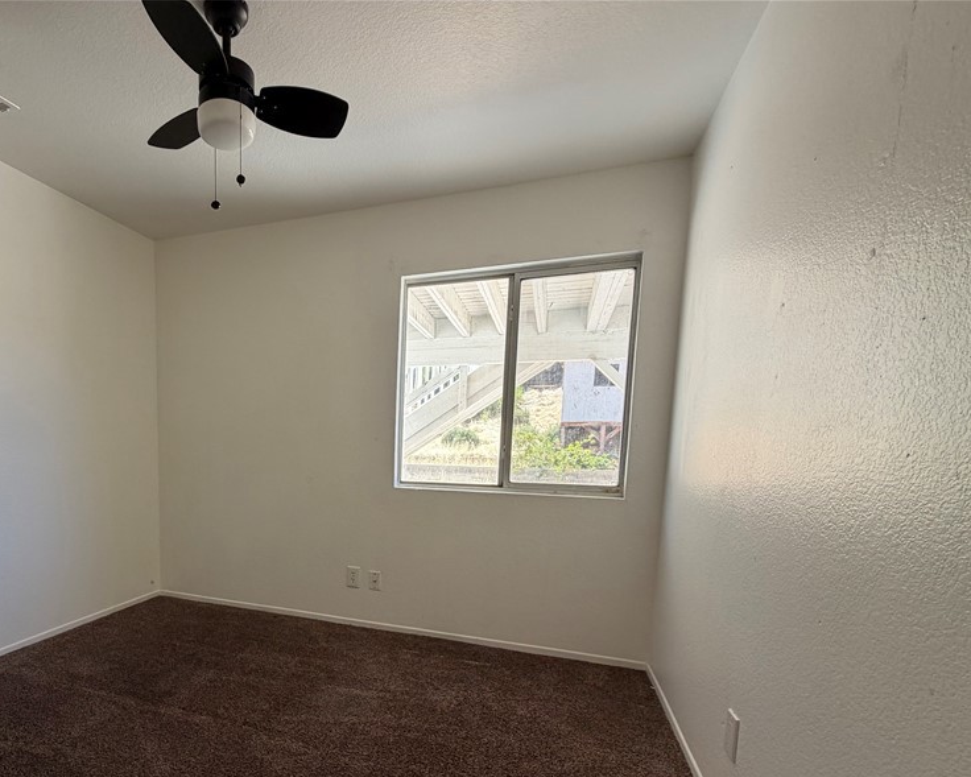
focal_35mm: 19
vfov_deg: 69.2
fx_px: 546
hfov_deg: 79.9
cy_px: 505
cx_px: 307
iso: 100
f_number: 2.2
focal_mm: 2.22
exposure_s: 1/121
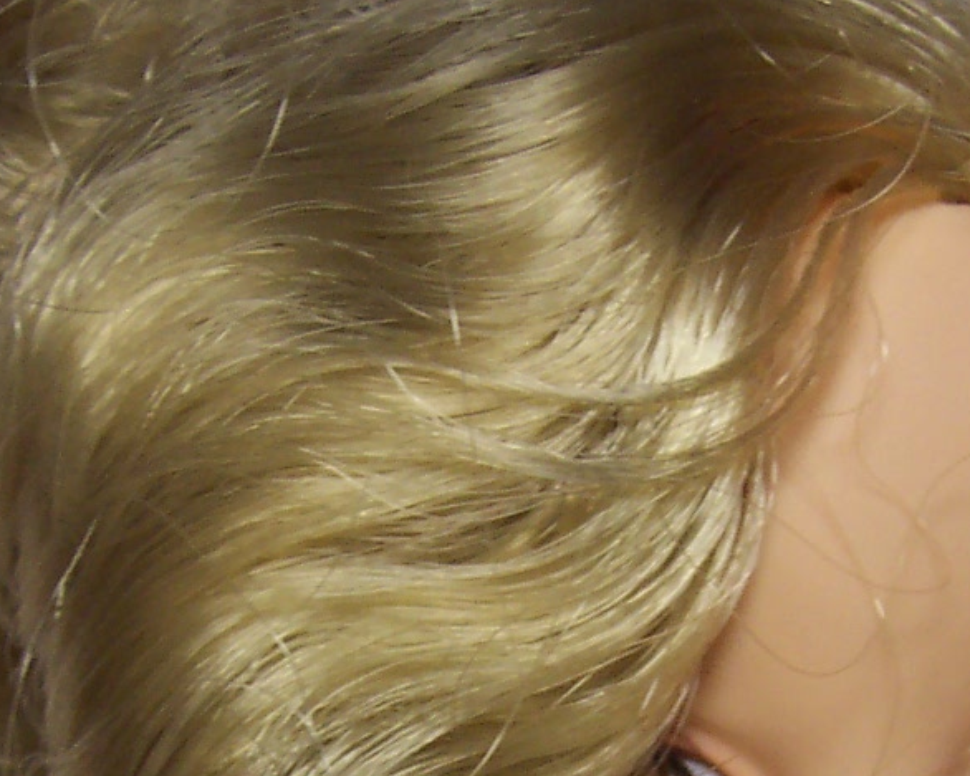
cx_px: 644
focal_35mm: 102
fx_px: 2929
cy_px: 855
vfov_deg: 14.7
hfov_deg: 18.8
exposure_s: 1/45
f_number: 2.8
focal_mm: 5.6
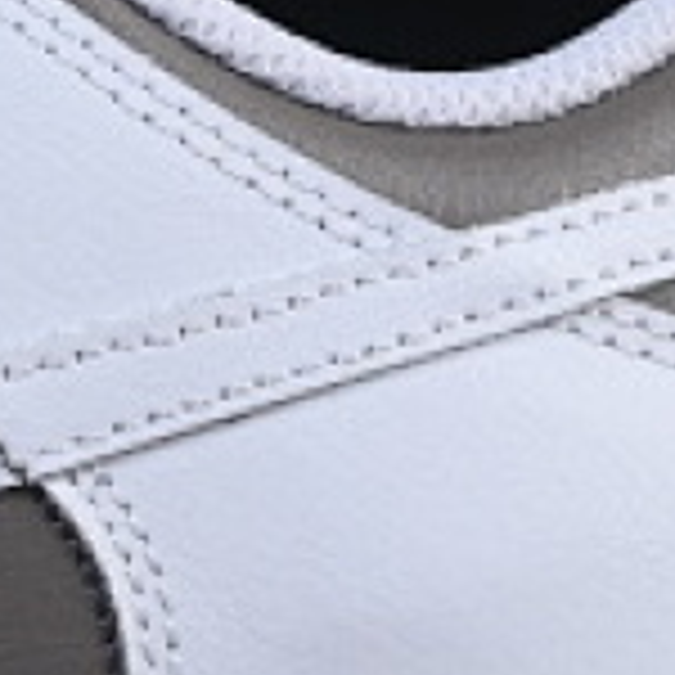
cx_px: -616
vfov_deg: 3.8
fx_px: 10148
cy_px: 63
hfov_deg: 3.8
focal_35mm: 460
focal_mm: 50
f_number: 8
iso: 160
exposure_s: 1/80
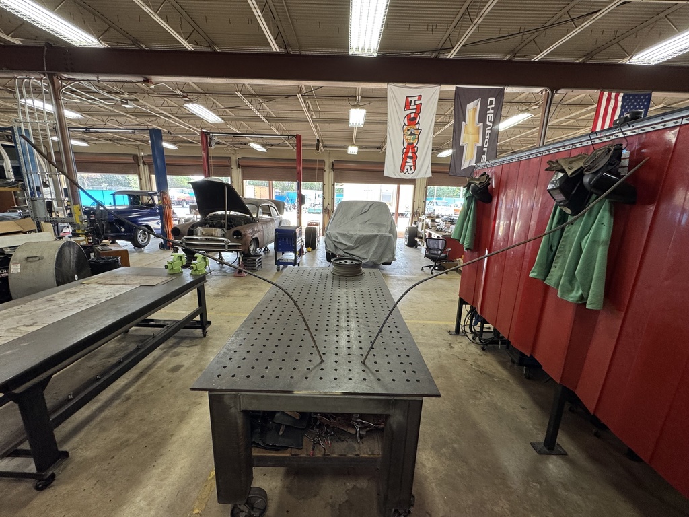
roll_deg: -2.1
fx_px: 279
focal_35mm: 14
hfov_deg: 102.1
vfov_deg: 85.7
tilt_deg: -13.7
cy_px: 258
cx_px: 344
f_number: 2.2
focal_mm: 2.22
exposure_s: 1/120
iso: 200
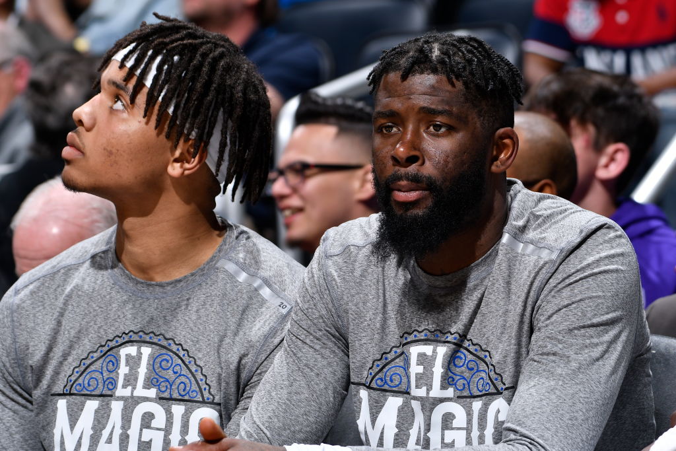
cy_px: 226
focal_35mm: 300
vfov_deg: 4.6
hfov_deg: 6.9
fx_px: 5634
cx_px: 338
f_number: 6.3
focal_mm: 200
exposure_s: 1/250
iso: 160
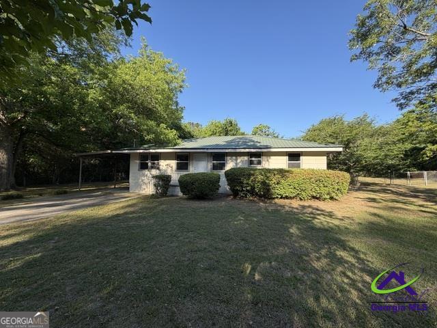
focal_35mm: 14
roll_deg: -1.1
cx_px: 218
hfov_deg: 102.1
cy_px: 164
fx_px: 177
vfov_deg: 85.7
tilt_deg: +3.3
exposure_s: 1/531
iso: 40
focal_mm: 2.22
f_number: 2.2
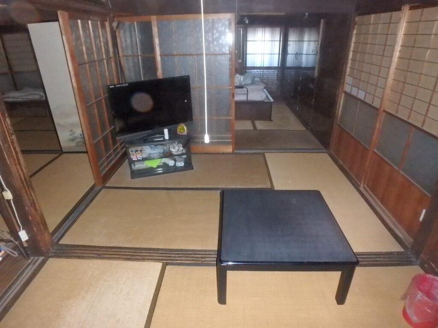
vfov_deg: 63.4
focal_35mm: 21
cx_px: 219
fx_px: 266
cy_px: 164
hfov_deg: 79.0
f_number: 6
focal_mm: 3.7
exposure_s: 1/30
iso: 1600
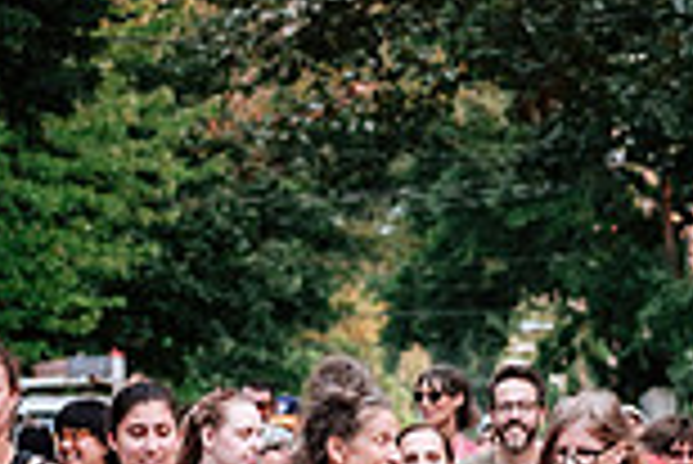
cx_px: 194
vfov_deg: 4.5
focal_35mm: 305
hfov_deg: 6.7
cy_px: 646
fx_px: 5877
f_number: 2.8
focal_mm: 54.1
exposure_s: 1/200
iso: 400
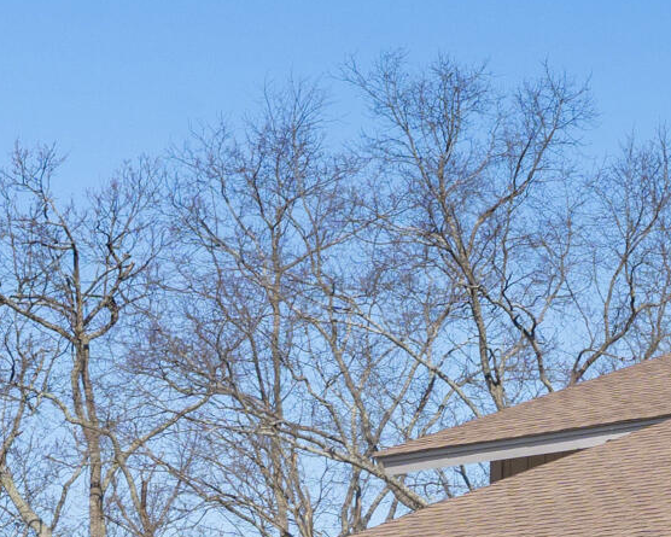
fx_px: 3118
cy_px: 911
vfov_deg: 9.4
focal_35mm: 157
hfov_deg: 11.4
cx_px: 1235
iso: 320
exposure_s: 1/800
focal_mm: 31
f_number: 7.1
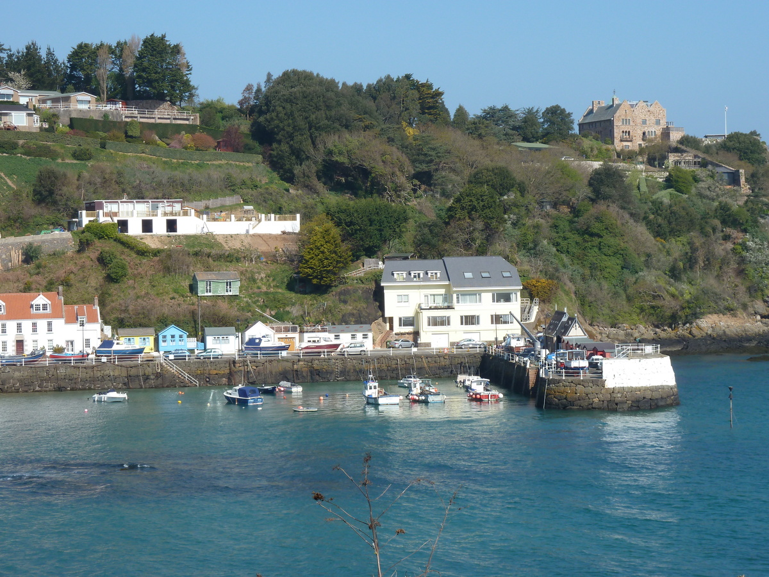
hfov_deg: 21.8
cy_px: 288
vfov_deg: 16.4
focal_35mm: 90
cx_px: 384
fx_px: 1999
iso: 80
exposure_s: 1/500
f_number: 5
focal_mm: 14.7
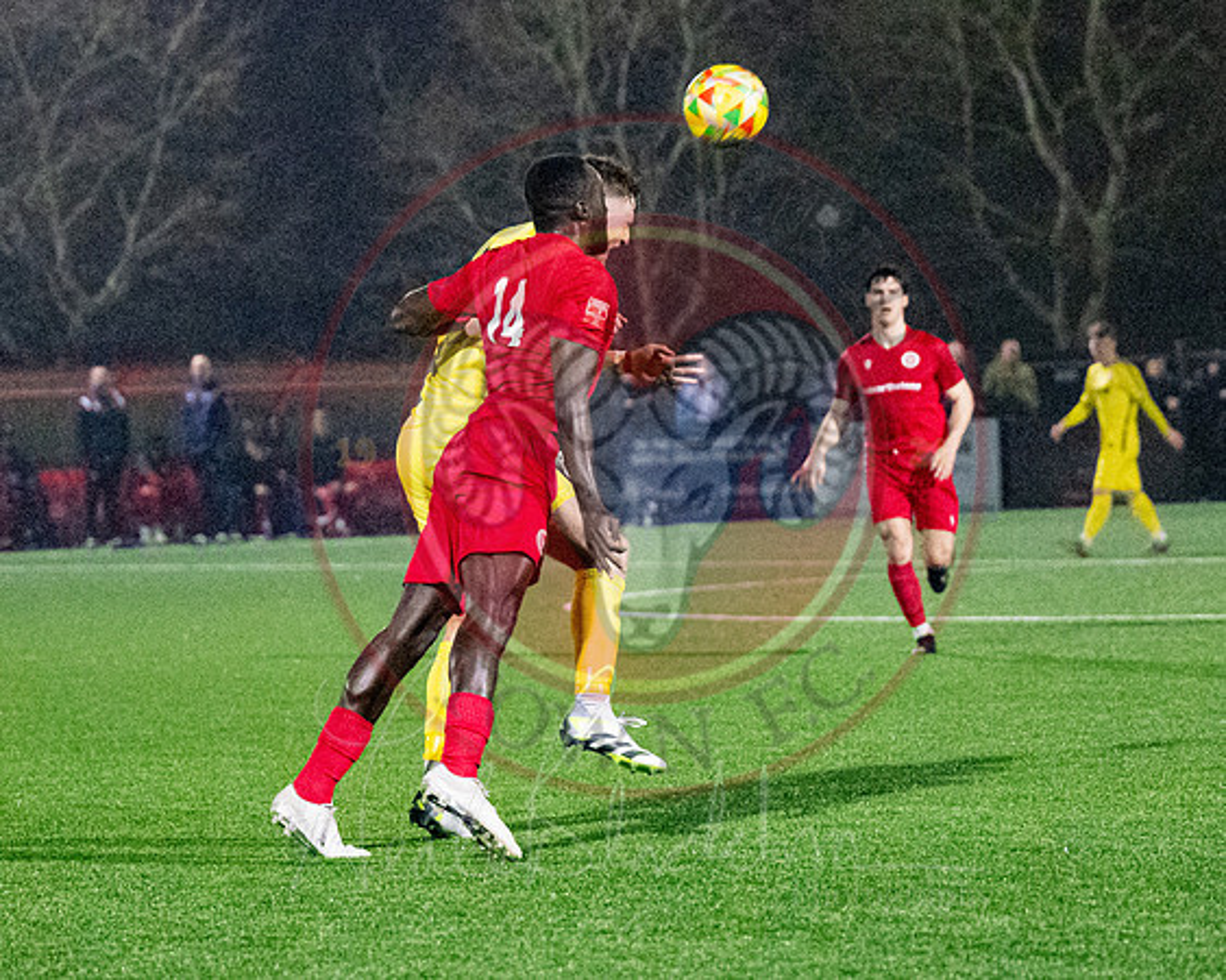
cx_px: 732
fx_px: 7593
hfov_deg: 9.2
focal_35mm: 209
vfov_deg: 7.4
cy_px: 541
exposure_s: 1/1000
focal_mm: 87
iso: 8000
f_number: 2.8
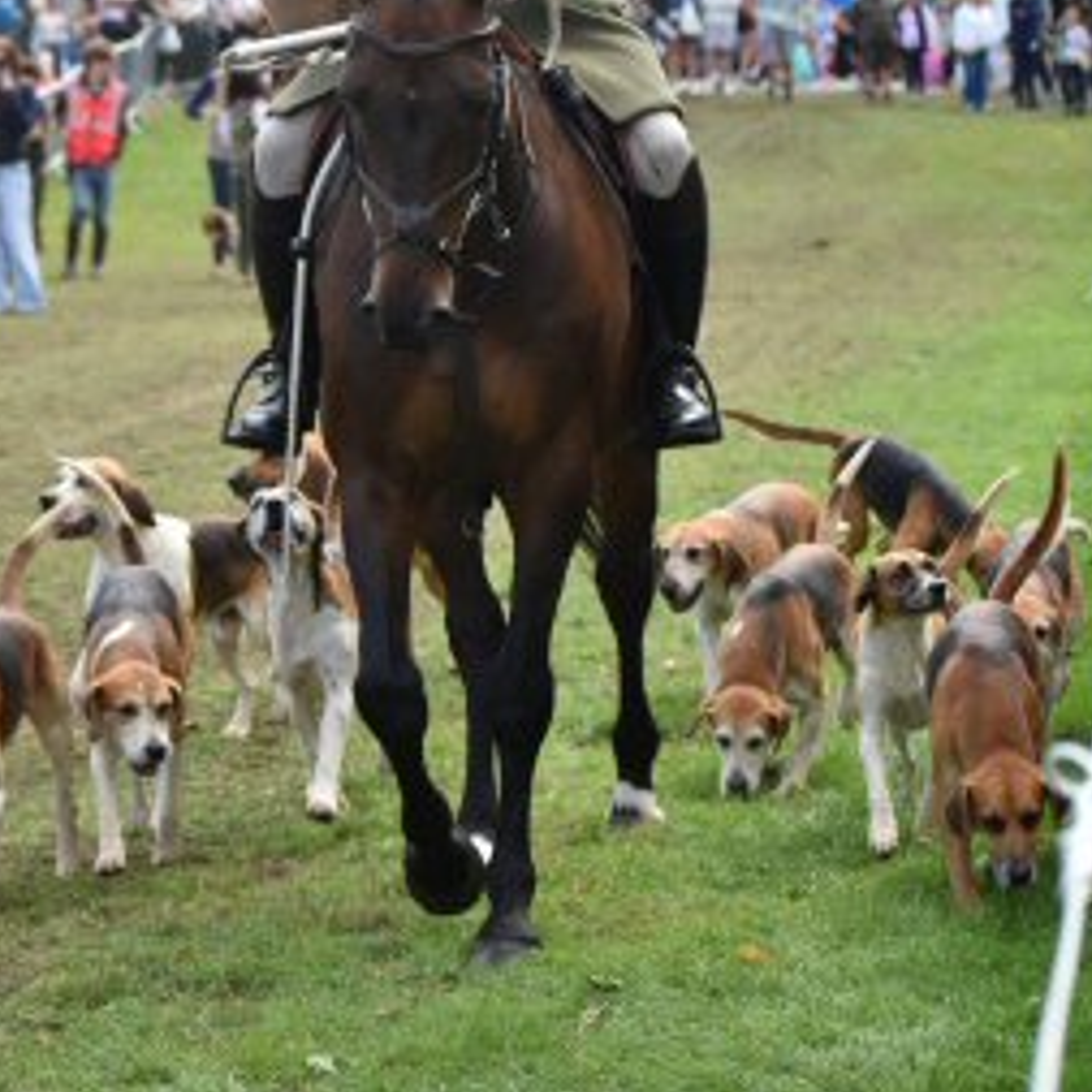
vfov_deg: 11.0
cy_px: 276
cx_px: 475
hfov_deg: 11.0
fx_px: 5675
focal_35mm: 159
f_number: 5
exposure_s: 1/1250
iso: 400
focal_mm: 70
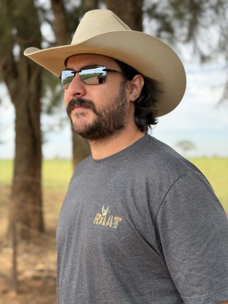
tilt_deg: +0.4
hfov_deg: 30.3
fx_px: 422
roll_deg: +0.7
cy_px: 152
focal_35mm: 48
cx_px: 114
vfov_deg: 39.7
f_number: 1.78
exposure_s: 1/1456
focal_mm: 6.76
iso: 80
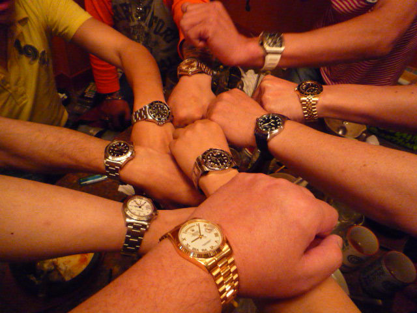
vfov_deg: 54.9
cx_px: 208
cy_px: 156
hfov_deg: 69.4
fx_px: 301
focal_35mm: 25
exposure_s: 1/25
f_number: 2.8
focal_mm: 4.4
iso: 800
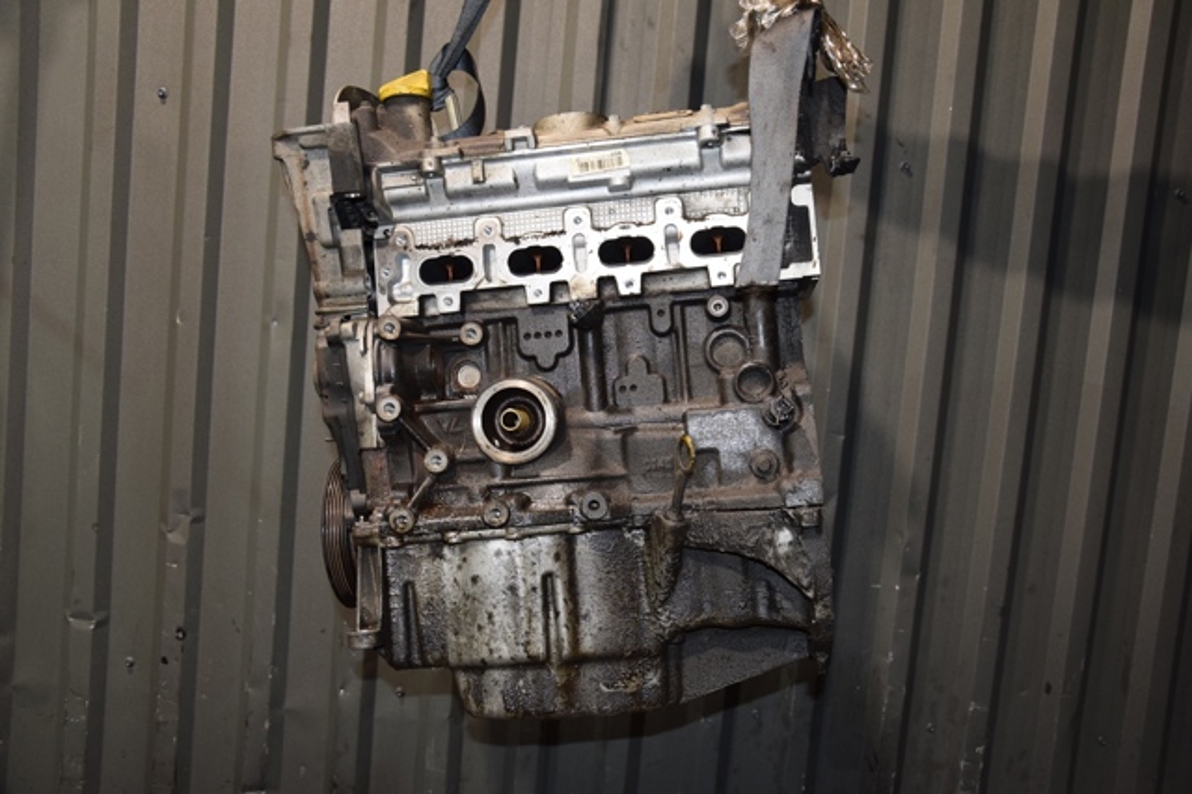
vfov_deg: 39.9
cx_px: 596
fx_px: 1092
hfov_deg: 57.2
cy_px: 397
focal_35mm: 33
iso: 800
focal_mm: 22
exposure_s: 1/60
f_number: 5
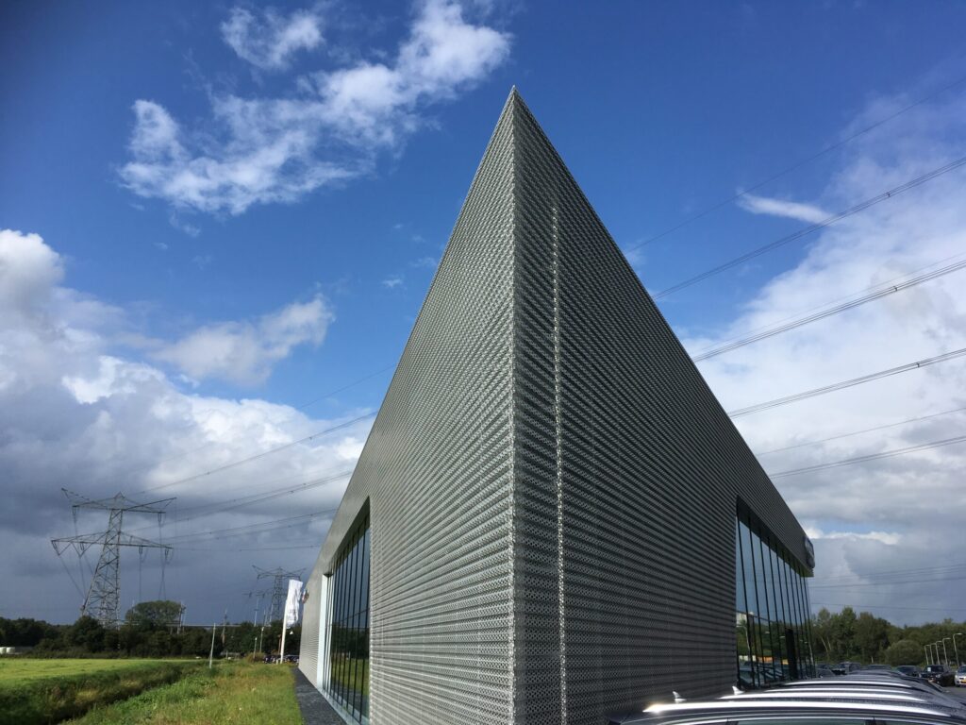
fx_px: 809
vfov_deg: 48.2
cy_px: 362
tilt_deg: +16.7
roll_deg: -0.9
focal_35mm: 29
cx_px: 483
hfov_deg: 61.7
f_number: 2.2
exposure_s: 1/2331
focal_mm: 4.15
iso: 25
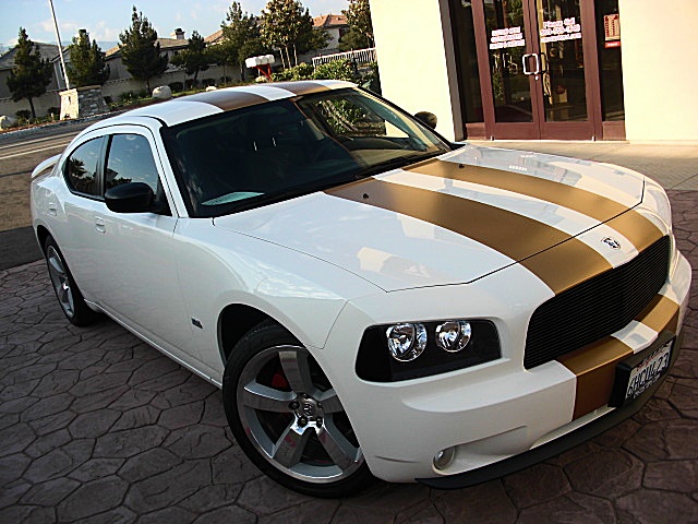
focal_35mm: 36
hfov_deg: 51.4
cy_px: 262
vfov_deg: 39.7
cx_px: 349
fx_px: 726
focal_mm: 6.3
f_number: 2.8
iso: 50
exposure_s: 1/400
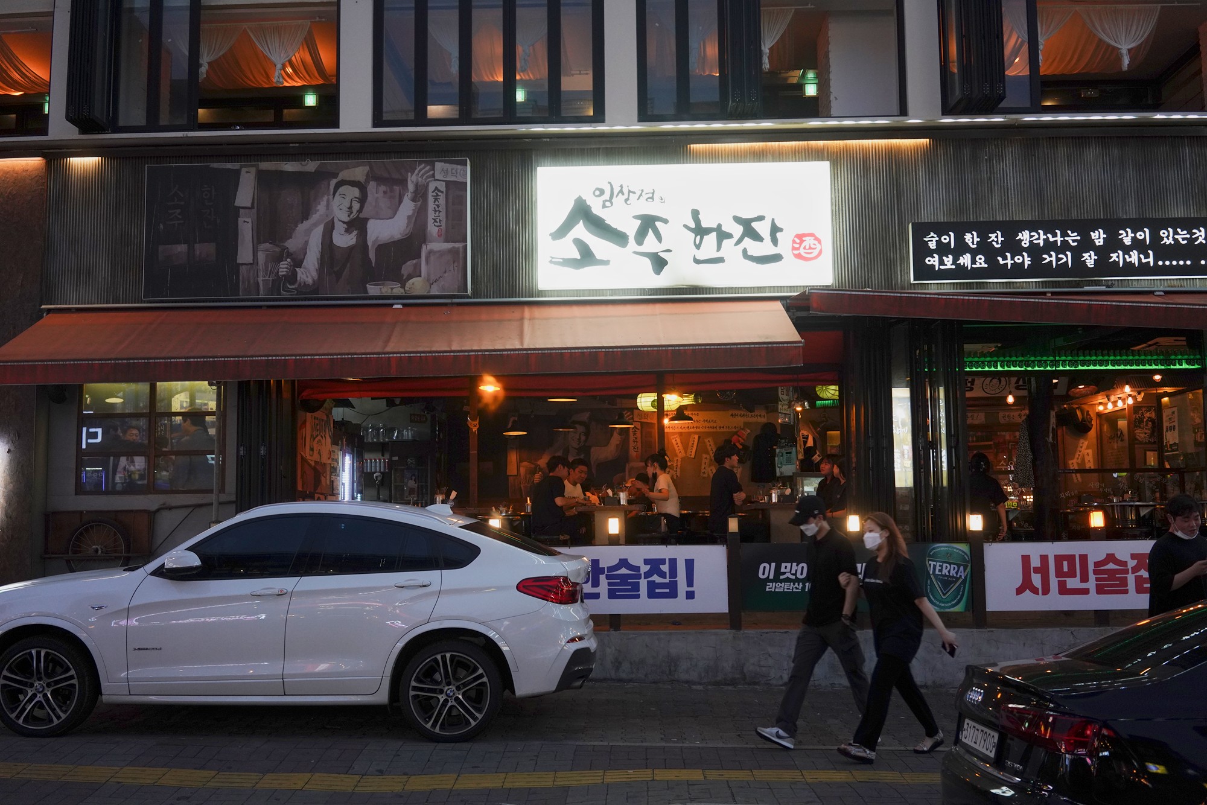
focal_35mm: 35
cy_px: 402
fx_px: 1174
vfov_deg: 37.9
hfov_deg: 54.4
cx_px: 604
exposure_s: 1/100
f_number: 5
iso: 1600
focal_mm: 35
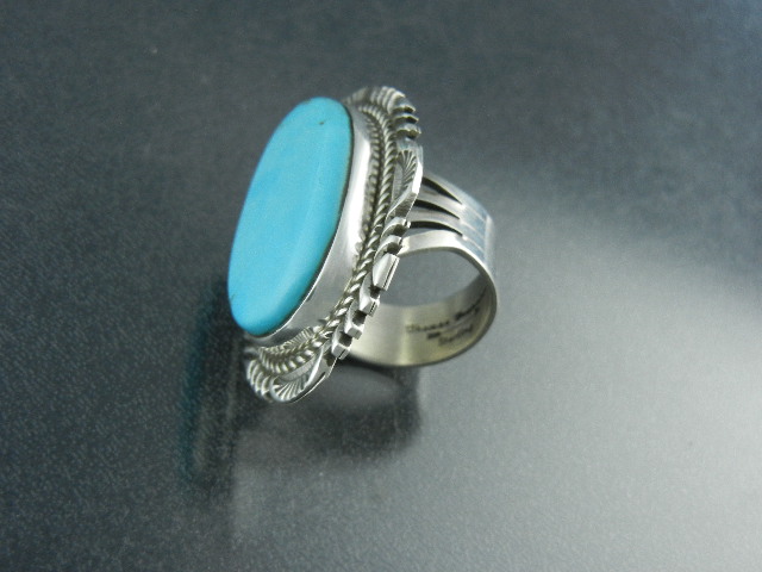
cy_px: 286
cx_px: 381
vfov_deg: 24.8
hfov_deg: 32.7
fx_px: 1299
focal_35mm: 59
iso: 400
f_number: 4
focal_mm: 10.6
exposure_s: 1/16.1
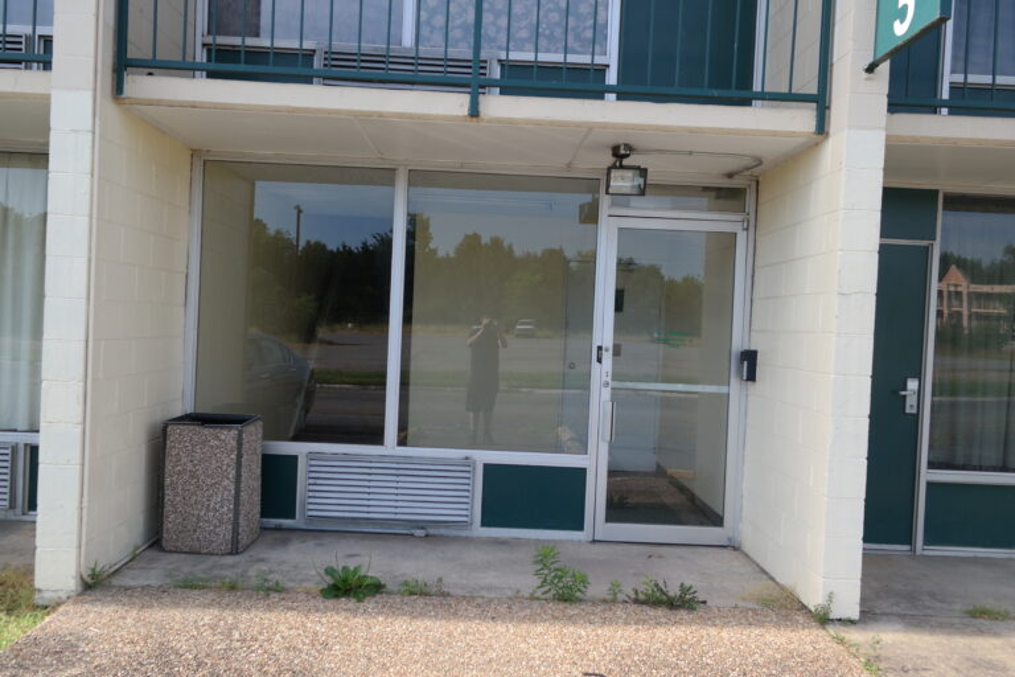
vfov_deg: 43.6
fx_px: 846
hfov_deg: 61.9
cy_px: 338
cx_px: 508
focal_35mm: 30
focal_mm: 20
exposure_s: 1/200
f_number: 5
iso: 100
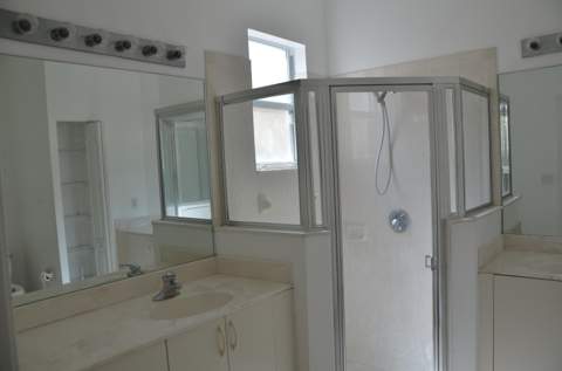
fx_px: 420
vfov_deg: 47.7
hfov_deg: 67.5
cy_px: 186
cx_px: 281
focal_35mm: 27
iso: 200
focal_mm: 18
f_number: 5.6
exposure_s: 1/125
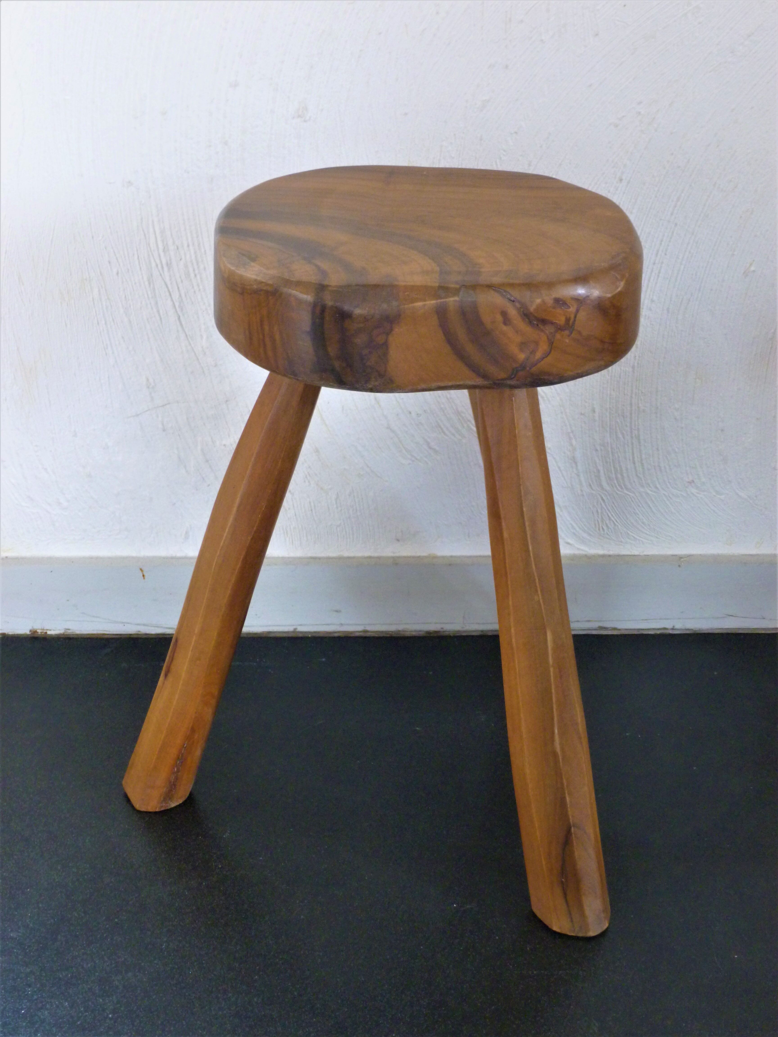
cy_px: 518
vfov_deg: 34.9
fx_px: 1648
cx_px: 389
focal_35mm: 55
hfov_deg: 26.6
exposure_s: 1/8
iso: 320
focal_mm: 9.9
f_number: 4.2
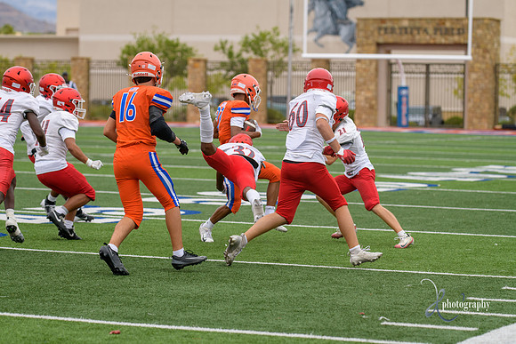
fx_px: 2007
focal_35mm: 140
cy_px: 172
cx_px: 258
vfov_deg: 9.8
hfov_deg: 14.7
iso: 320
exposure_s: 1/1000
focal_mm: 140
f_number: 3.5
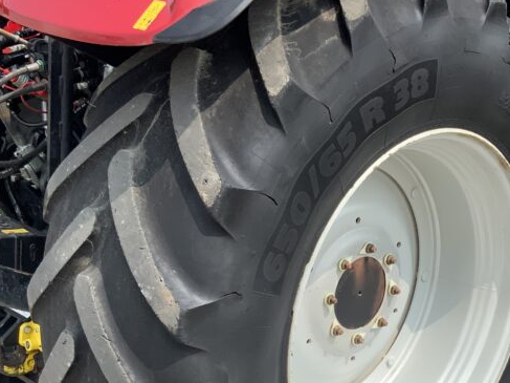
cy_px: 307
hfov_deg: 31.1
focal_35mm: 61
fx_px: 898
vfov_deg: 23.7
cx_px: 390
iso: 16
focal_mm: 3
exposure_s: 1/1055
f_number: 1.8
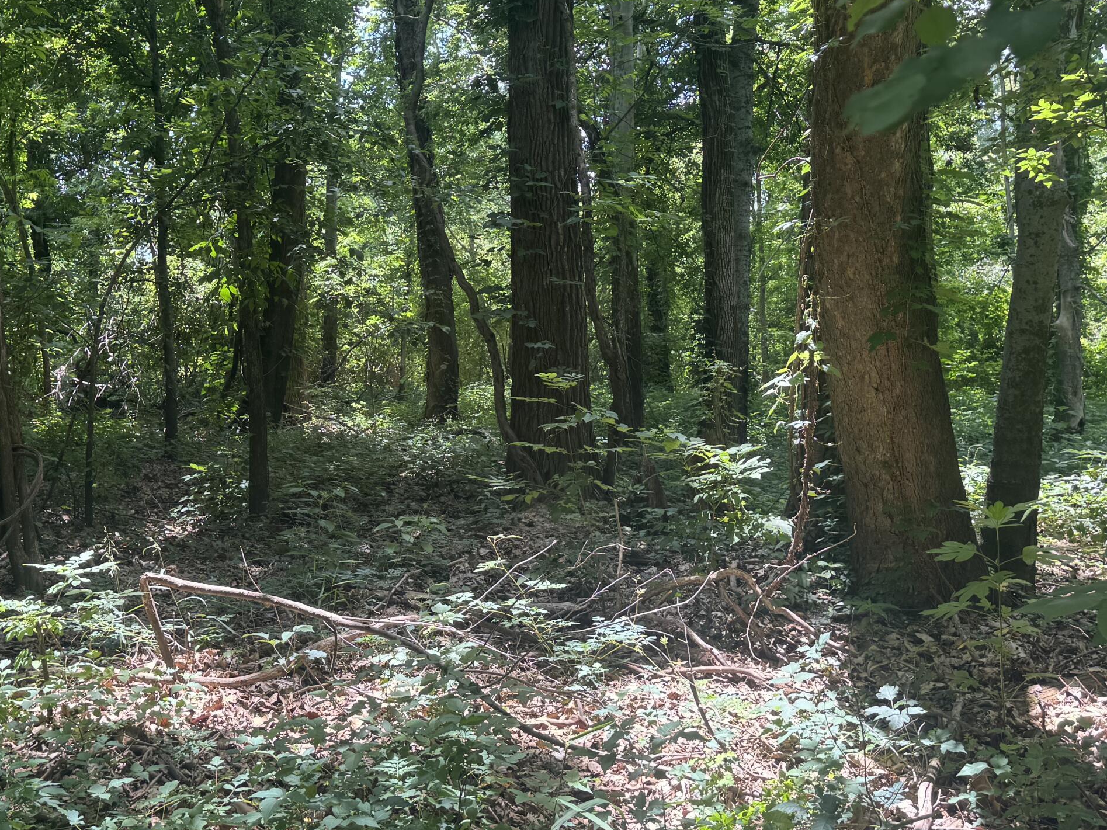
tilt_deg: +0.4
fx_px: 1215
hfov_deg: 48.5
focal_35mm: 38
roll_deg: +0.2
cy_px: 389
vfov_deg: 37.7
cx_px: 414
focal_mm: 6.76
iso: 64
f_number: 1.78
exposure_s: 1/189
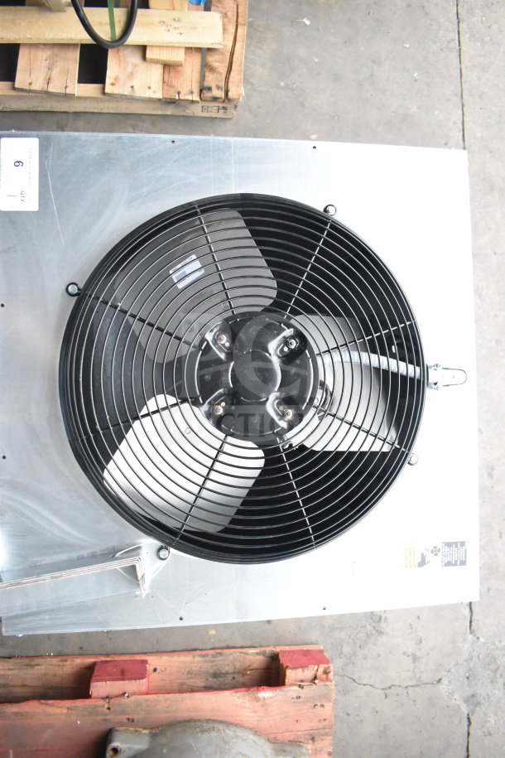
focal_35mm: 27
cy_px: 379
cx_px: 252
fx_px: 568
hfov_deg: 47.9
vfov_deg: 67.4
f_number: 5
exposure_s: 1/3200
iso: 6400
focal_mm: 18
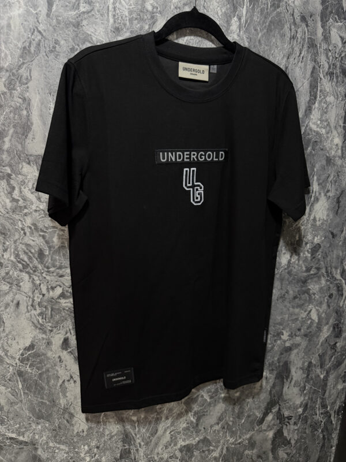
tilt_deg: -15.9
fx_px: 320
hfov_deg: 56.8
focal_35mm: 24
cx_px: 173
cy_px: 231
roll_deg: -1.2
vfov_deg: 71.6
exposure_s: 1/60
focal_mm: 6.76
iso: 500
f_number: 1.78
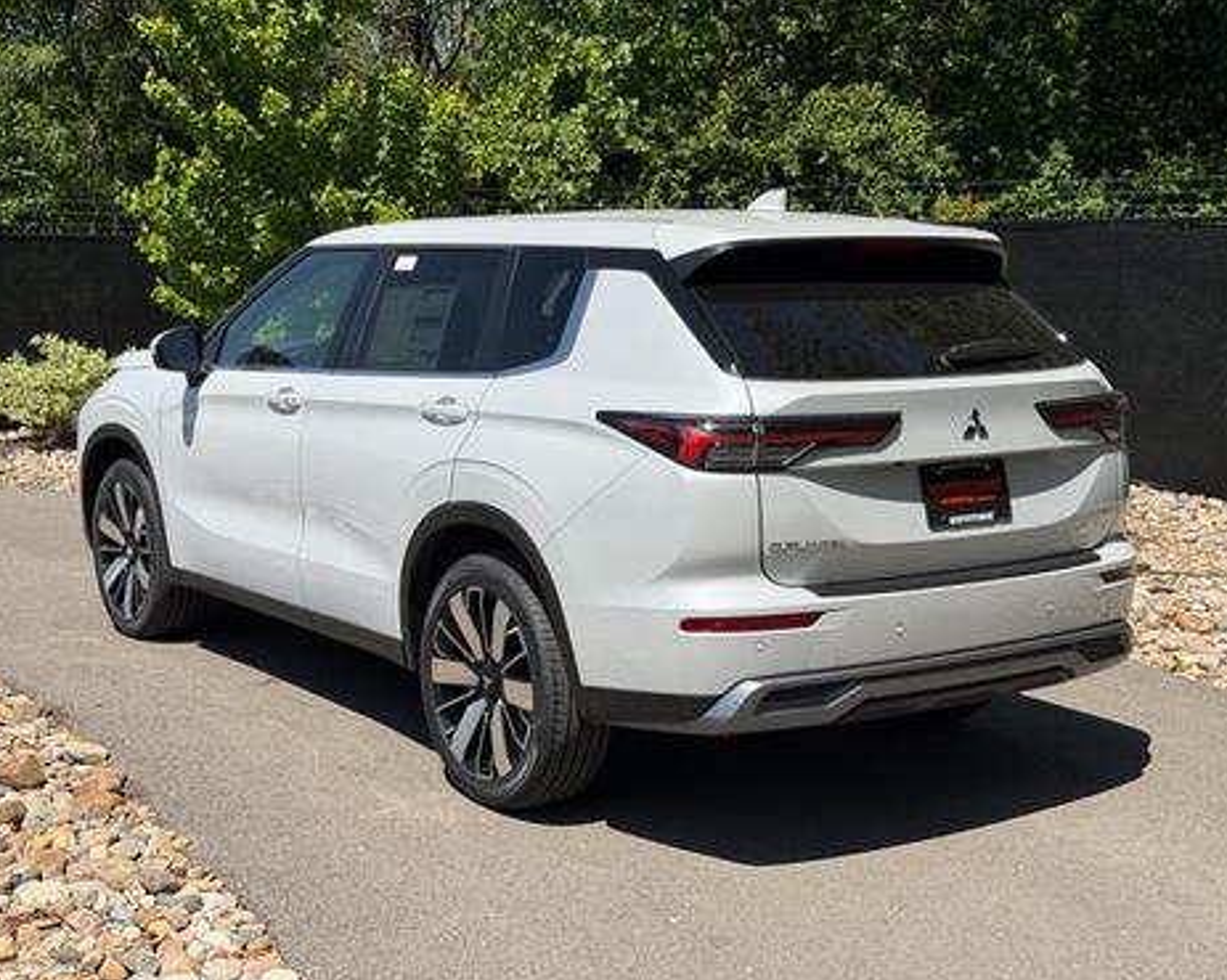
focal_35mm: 51
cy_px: 490
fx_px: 1851
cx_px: 599
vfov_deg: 29.7
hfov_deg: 36.7
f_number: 1.78
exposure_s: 1/6536
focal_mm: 6.76
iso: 80
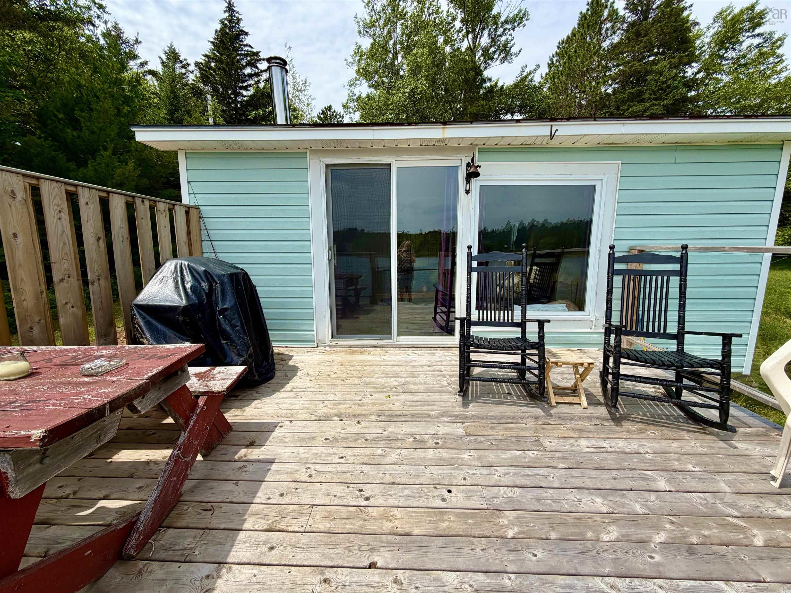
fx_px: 320
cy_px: 296
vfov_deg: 85.7
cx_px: 396
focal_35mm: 14
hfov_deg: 102.1
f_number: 2.2
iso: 20
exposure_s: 1/942
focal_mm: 2.22
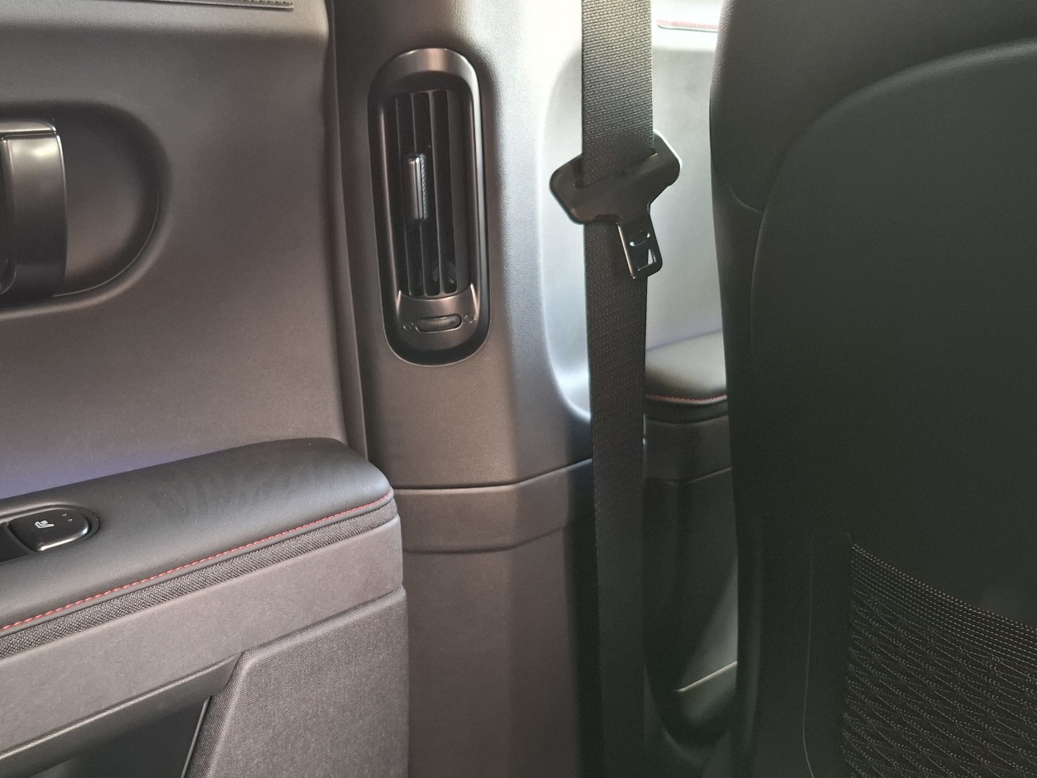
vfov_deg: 42.5
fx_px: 988
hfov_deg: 53.8
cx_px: 312
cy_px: 505
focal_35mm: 33
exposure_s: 1/25
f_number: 1.8
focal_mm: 5.54
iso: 640
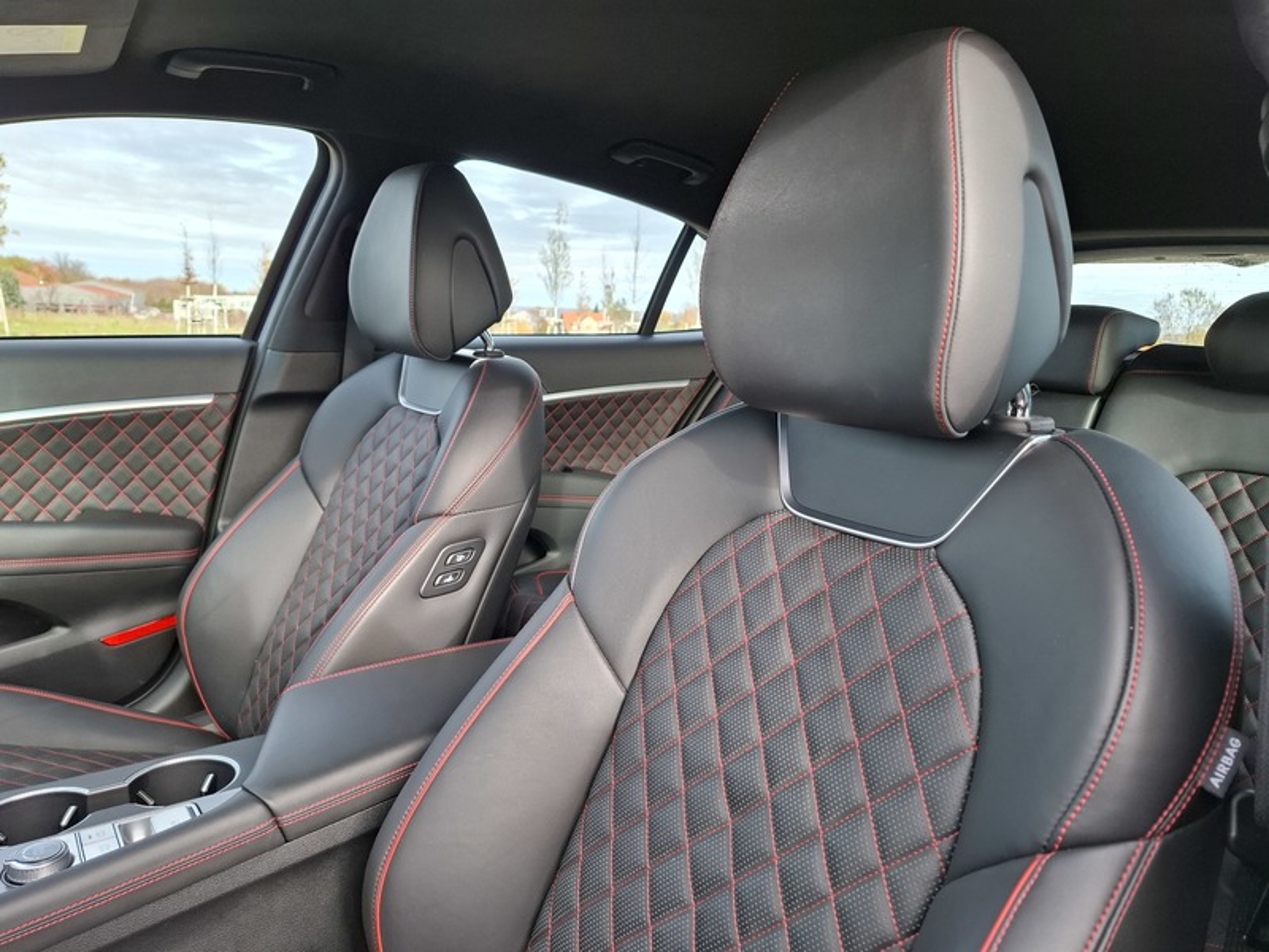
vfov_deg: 58.9
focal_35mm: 23
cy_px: 476
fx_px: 843
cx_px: 634
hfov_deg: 73.9
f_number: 1.8
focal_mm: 5.54
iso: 50
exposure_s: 1/152
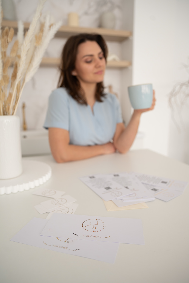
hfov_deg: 46.4
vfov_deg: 65.5
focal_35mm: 28
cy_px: 142
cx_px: 94
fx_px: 220
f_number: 2.8
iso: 160
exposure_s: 1/200
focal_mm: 28
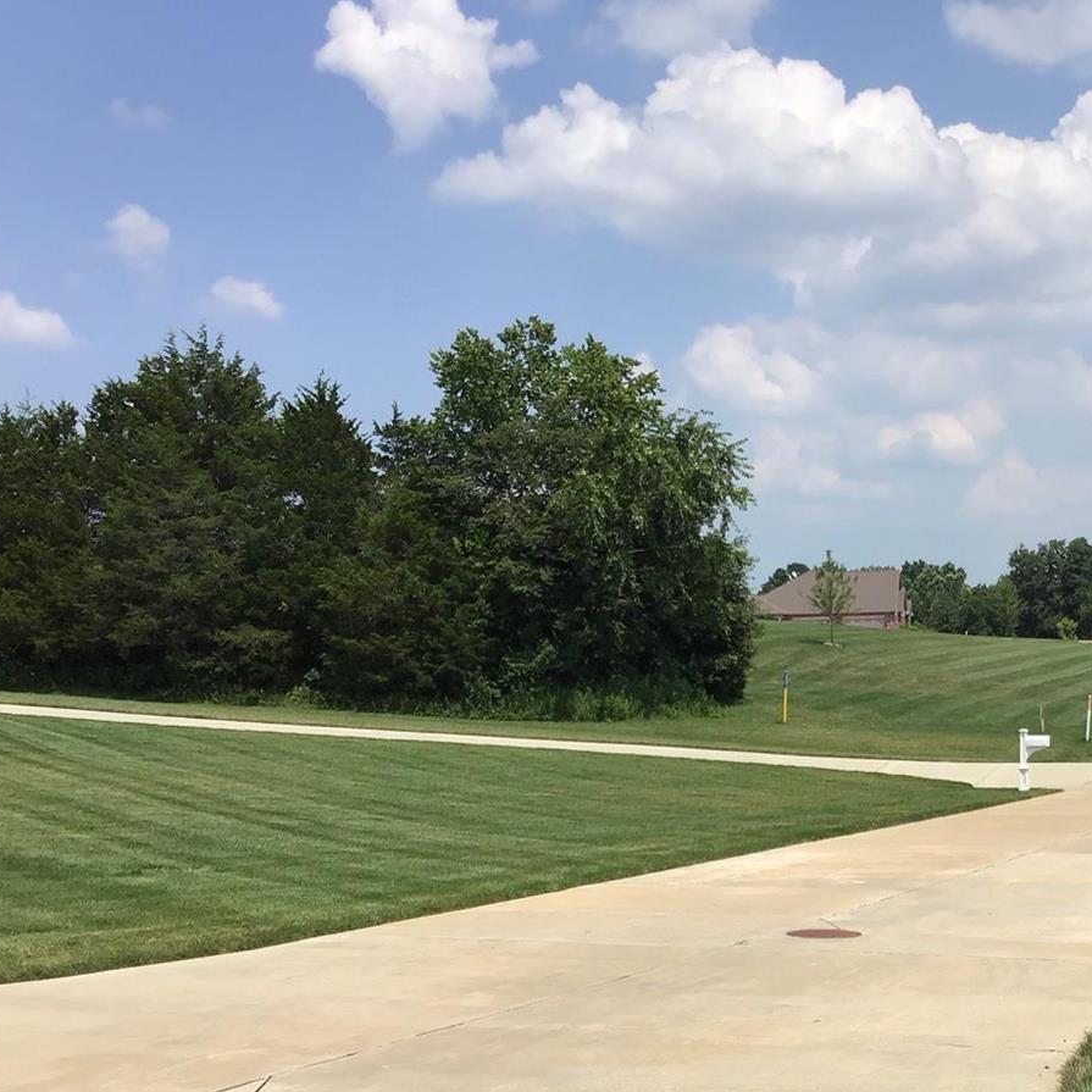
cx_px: 880
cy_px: 713
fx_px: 1749
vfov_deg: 34.4
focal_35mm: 49
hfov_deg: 33.6
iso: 25
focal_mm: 3.3
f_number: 2.4
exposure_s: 1/1942
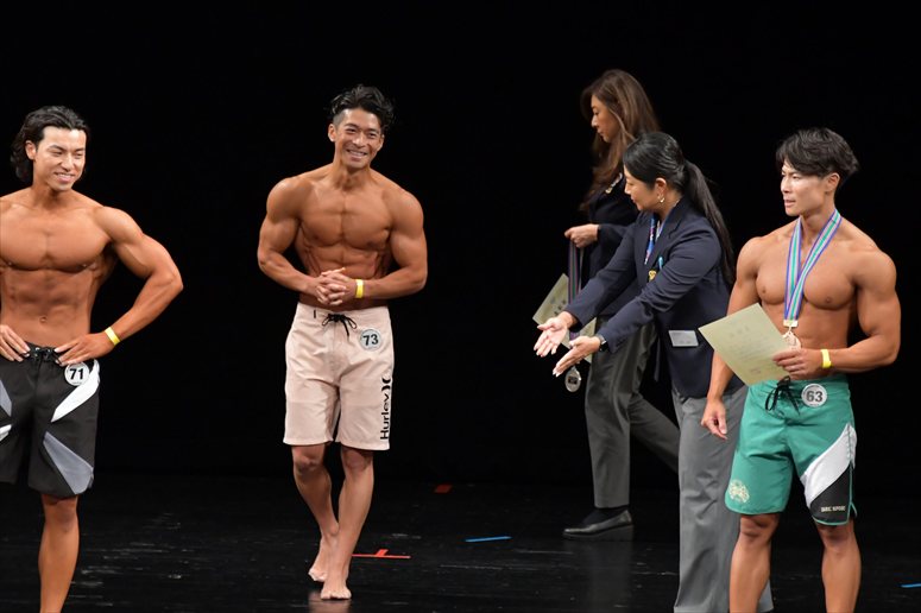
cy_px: 306
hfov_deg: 6.9
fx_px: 7671
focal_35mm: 300
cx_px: 460
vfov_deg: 4.6
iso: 3200
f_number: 5.6
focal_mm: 200
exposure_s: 1/400
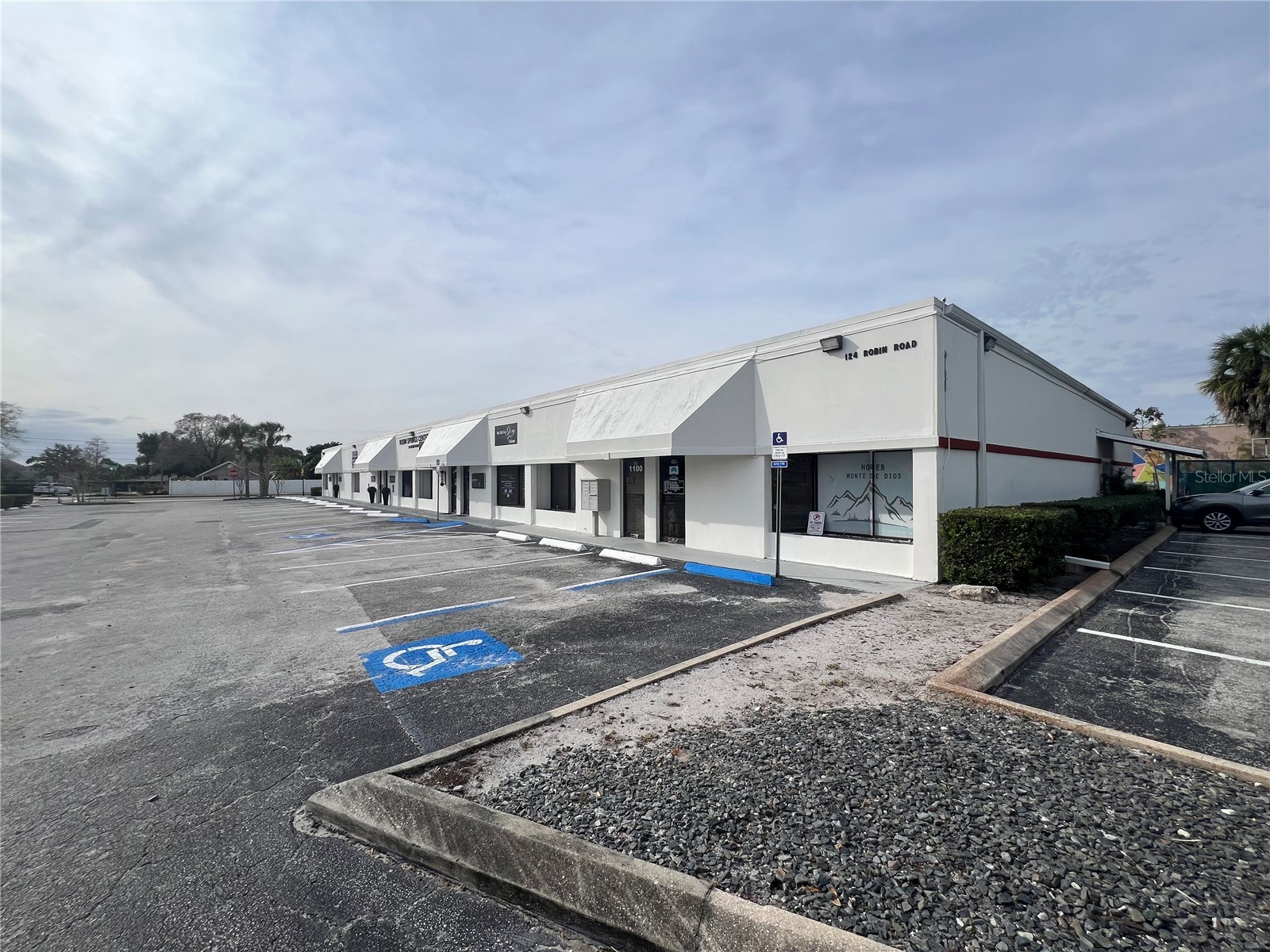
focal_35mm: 13
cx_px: 635
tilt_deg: +0.0
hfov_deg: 106.2
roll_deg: +0.1
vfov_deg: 89.9
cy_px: 476
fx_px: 477
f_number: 1.8
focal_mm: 1.57
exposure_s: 1/3040
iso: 32
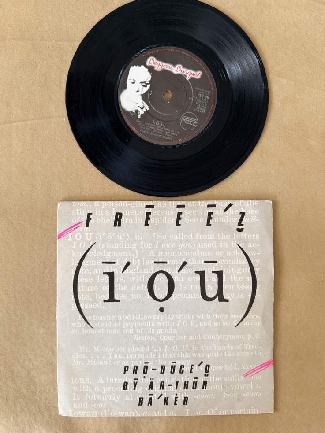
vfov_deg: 69.4
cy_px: 216
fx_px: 313
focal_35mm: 25
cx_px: 163
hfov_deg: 54.9
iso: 200
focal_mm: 6.76
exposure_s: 1/50
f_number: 1.78
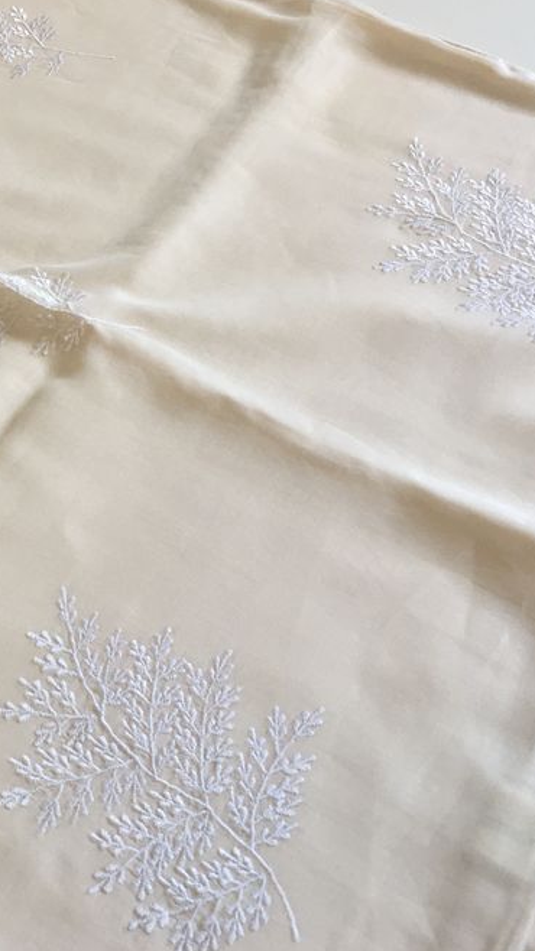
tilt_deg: -55.7
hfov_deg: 24.0
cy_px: 444
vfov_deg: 42.9
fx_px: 1211
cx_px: 19
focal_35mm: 48
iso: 64
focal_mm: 4.15
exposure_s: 1/33
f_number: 2.2
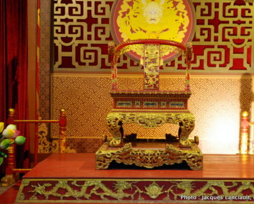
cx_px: 150
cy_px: 103
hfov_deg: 21.5
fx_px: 669
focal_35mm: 89
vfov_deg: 17.3
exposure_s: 1/13
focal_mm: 52
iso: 1000
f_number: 4.5
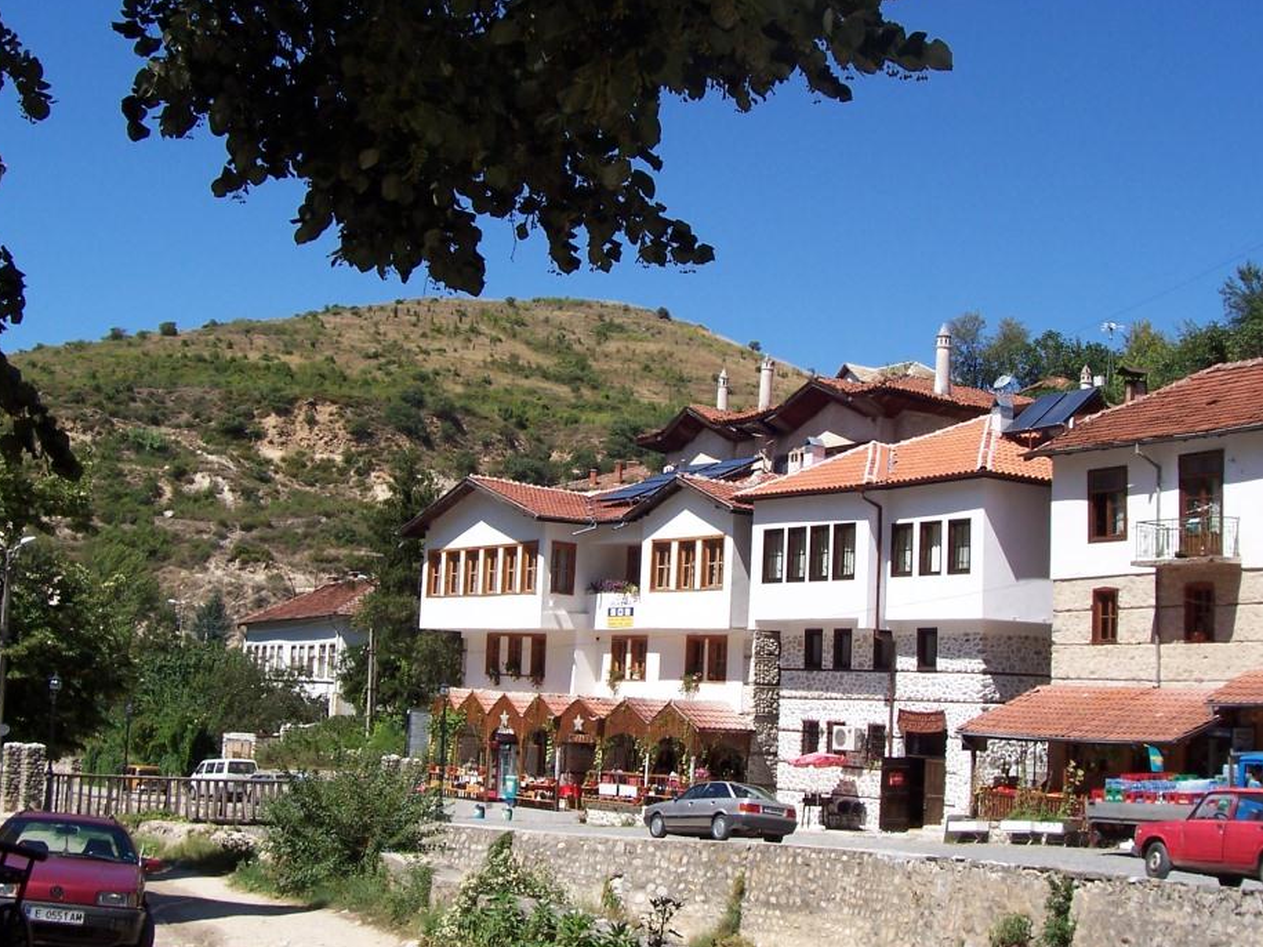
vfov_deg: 30.9
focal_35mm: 47
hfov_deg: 40.4
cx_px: 645
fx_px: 1715
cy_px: 472
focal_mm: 7
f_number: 5.6
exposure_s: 1/500
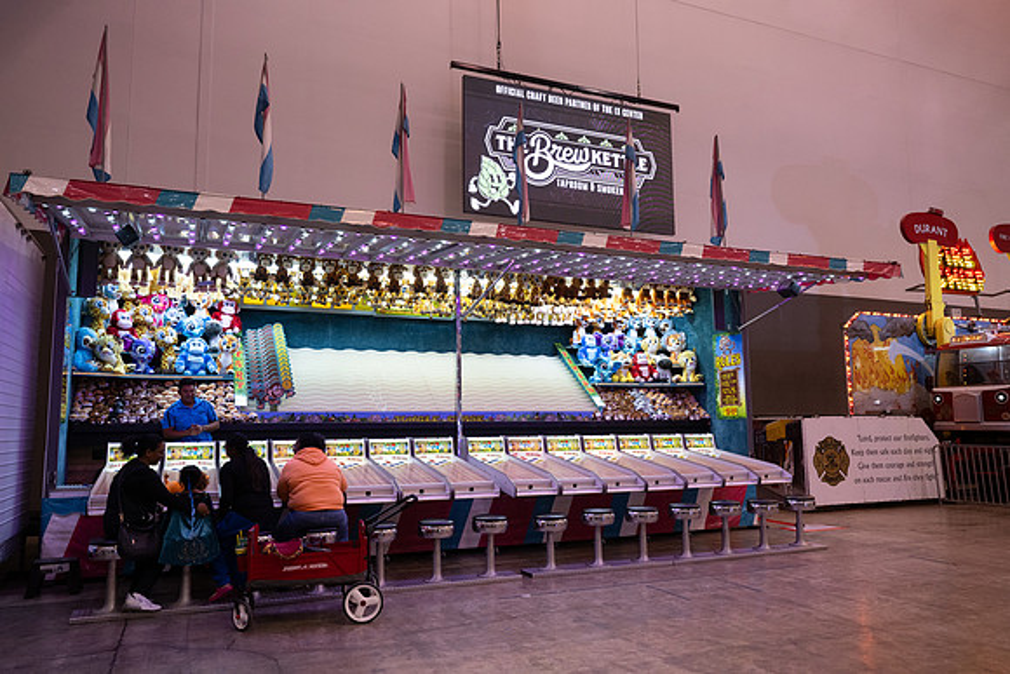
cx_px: 505
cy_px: 337
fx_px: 758
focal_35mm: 27
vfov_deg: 48.0
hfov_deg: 67.4
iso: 2000
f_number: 4.5
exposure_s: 1/320
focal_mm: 27
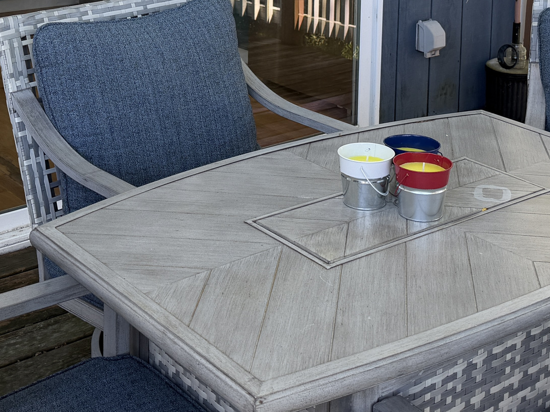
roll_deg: -0.9
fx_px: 1001
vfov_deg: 22.2
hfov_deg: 30.7
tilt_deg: -9.8
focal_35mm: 63
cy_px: -17
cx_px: 300
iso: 64
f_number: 1.78
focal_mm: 6.76
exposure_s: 1/297
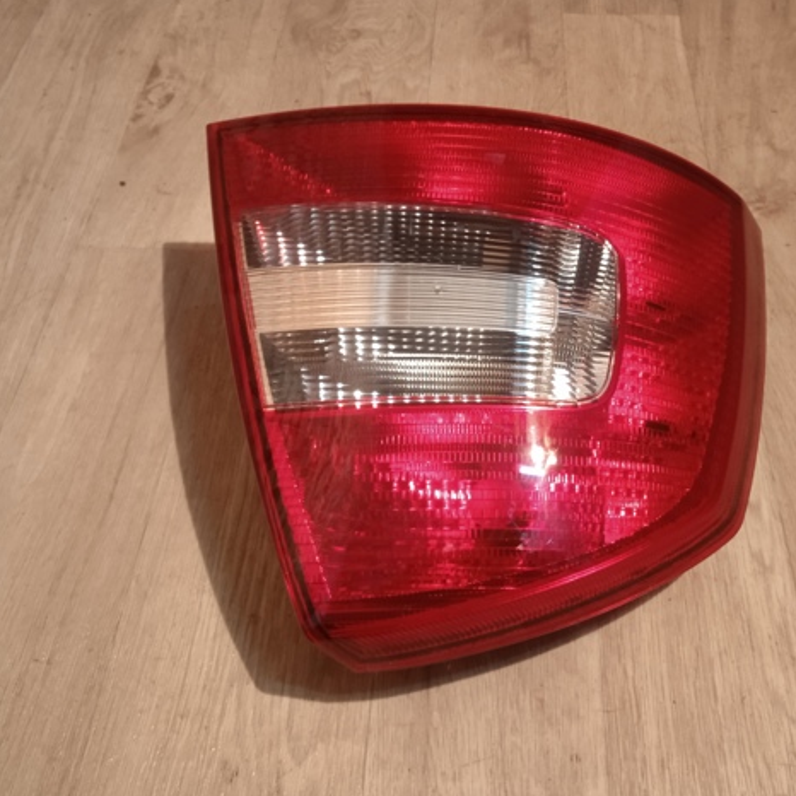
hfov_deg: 48.4
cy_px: 400
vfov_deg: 48.5
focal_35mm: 34
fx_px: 885
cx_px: 444
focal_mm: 3.43
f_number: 2.2
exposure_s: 1/16.7
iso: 910
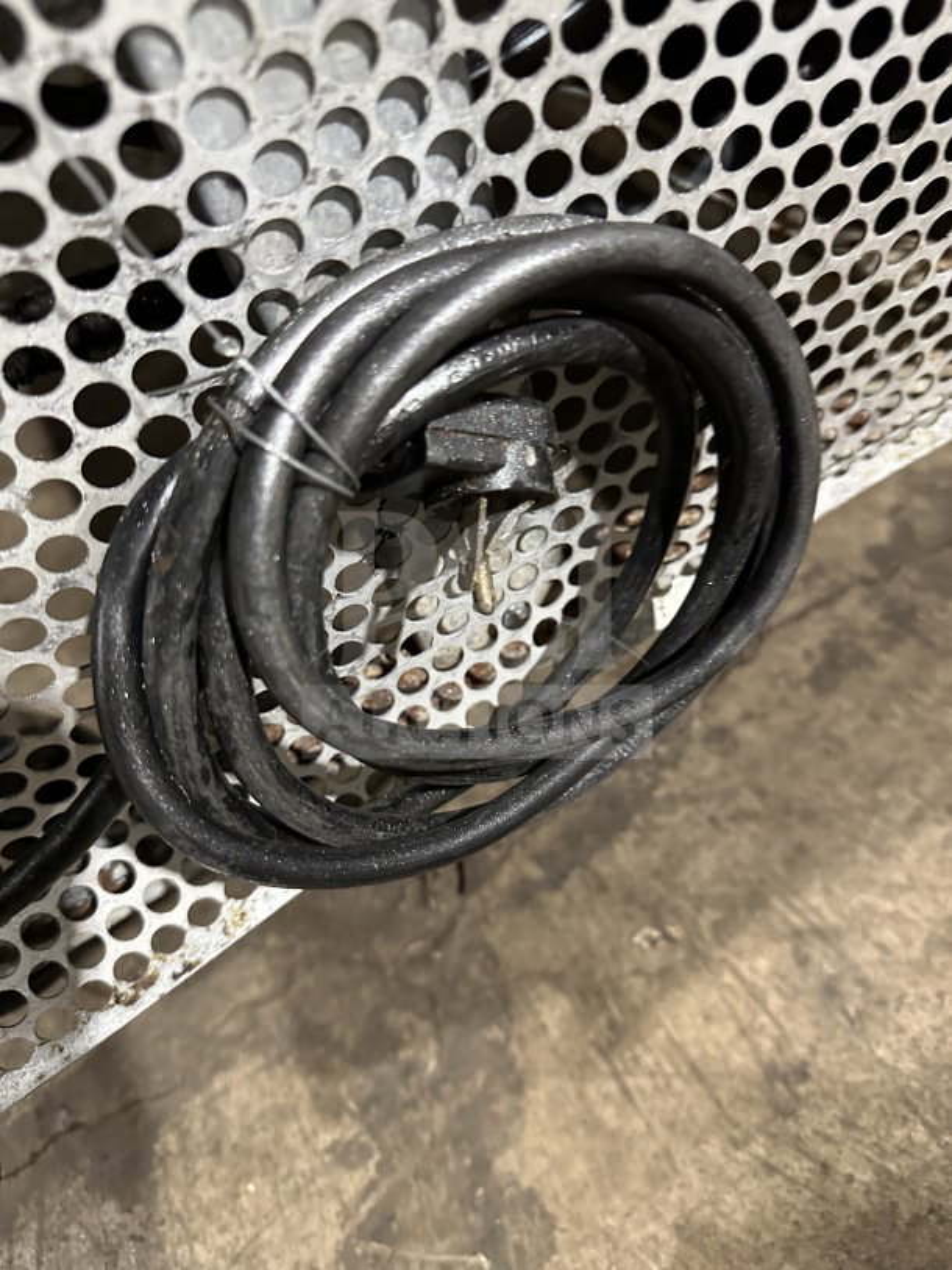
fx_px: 880
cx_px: 476
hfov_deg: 56.8
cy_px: 635
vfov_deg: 71.6
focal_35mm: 24
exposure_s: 1/60
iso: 640
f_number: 1.78
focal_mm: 6.86
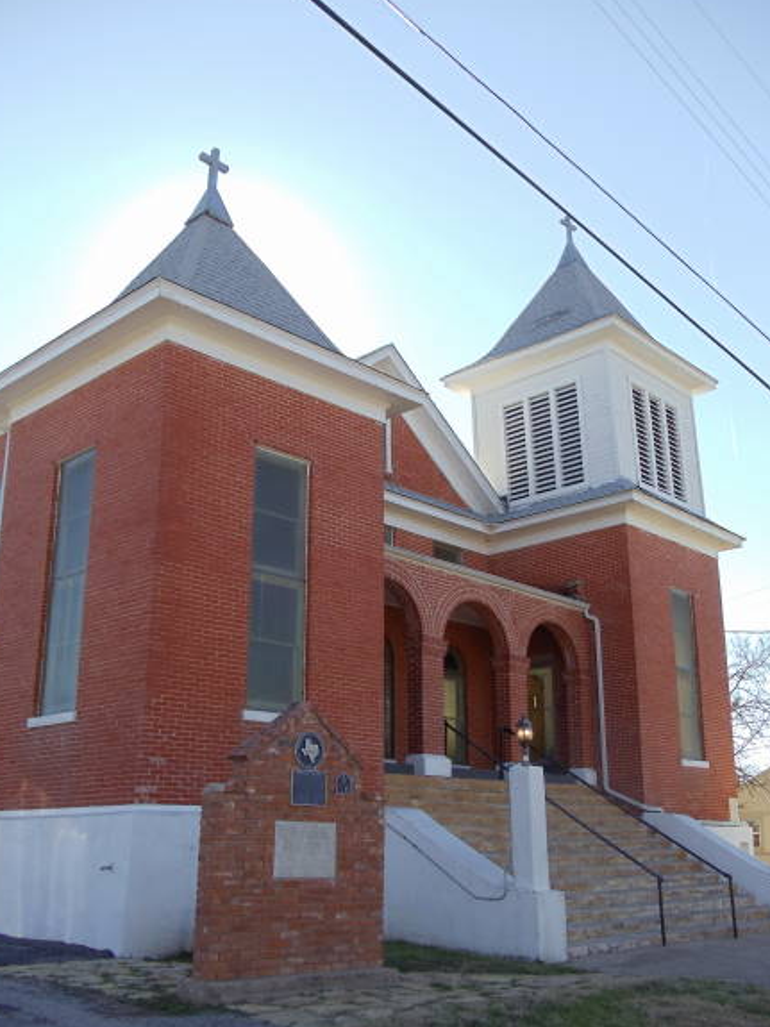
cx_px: 404
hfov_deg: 29.7
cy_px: 547
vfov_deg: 38.9
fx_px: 1454
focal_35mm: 49
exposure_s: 1/200
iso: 80
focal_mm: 6
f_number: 3.5
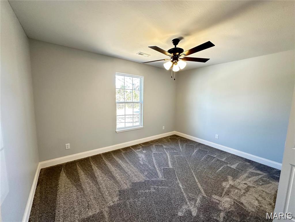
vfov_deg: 85.7
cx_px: 148
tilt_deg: -5.4
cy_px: 111
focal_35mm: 14
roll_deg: -0.6
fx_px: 119
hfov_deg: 102.1
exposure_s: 1/60
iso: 320
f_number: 2.2
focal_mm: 2.22
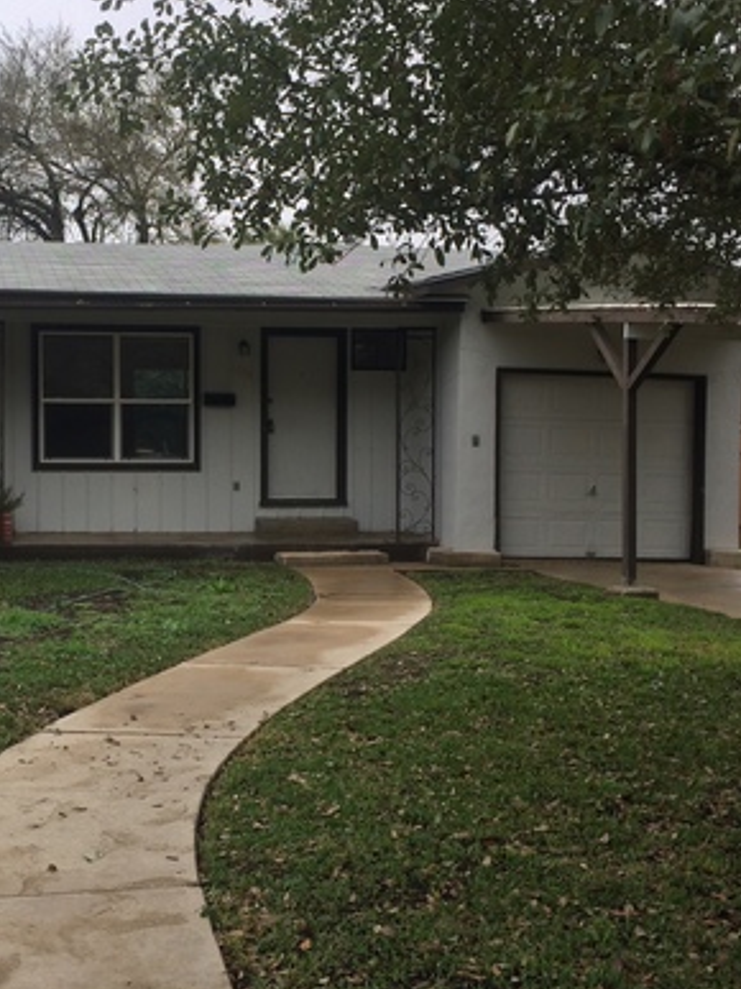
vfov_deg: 39.7
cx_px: 153
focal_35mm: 48
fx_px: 1371
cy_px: 511
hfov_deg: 29.6
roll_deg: +0.3
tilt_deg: -1.8
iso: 32
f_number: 2.2
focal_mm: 4.15
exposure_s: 1/383
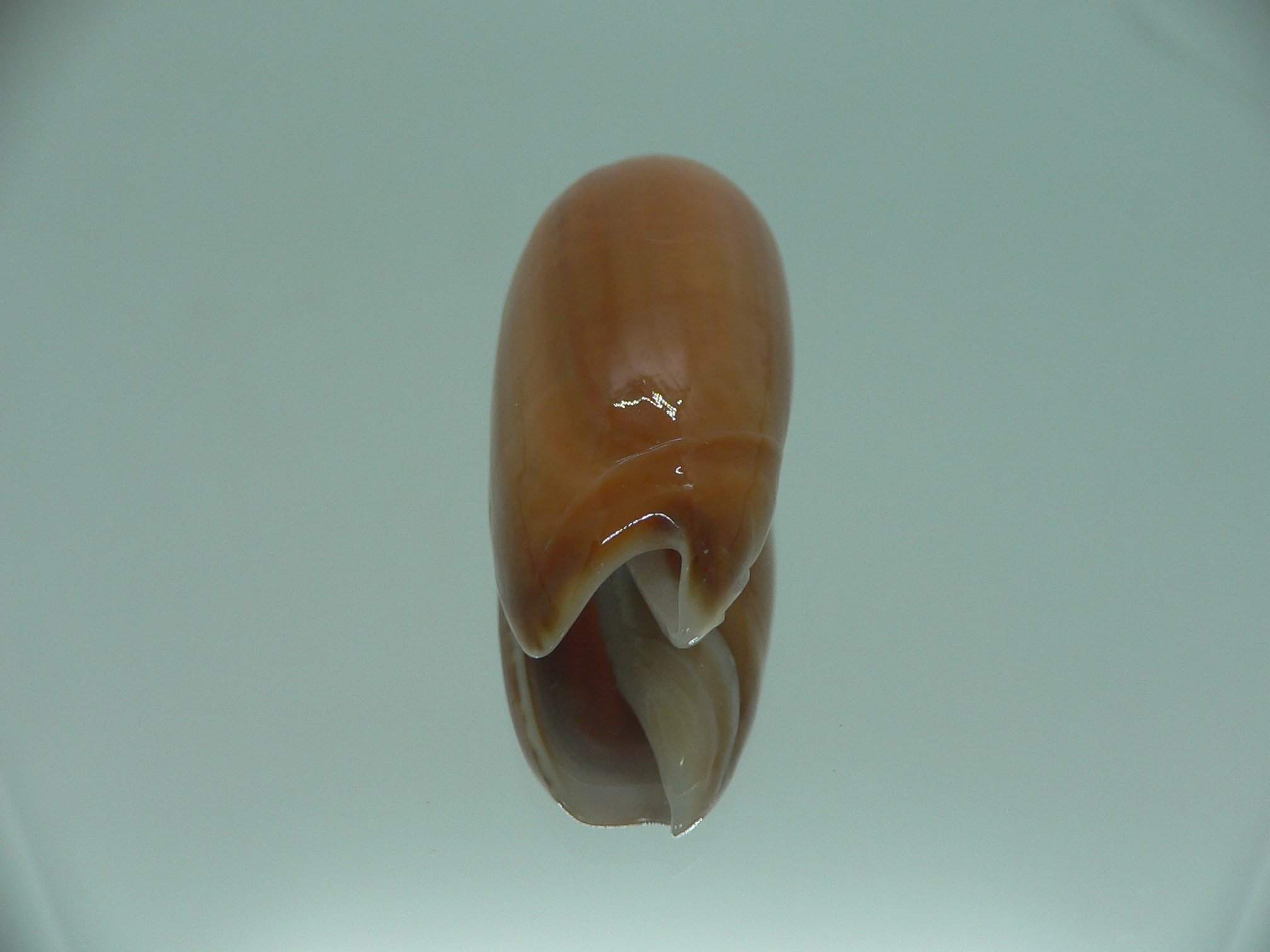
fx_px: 1284
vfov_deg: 40.7
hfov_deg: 52.6
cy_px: 476
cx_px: 635
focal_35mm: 35
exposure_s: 1/60
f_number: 2.8
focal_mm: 4.6
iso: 80
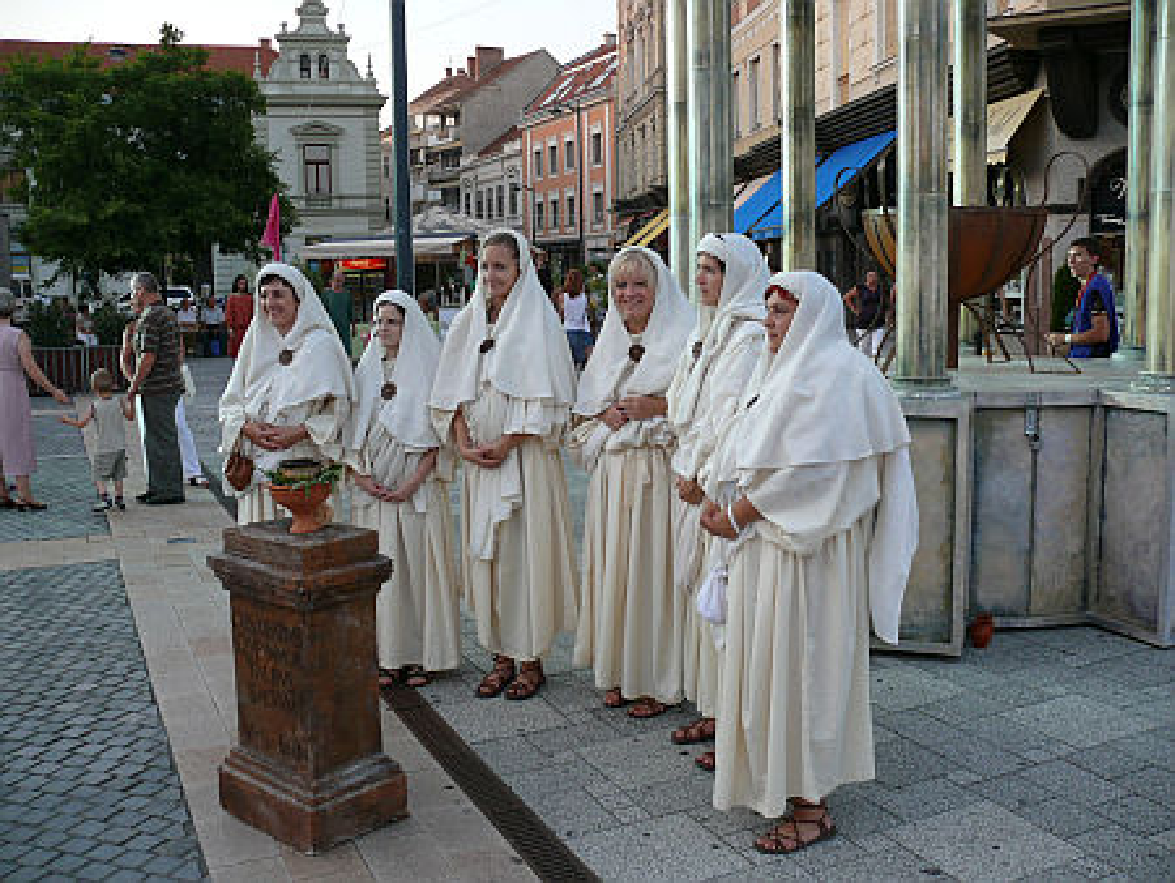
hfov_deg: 52.6
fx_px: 1189
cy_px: 442
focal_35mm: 35
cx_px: 588
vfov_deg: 40.7
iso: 100
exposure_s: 1/80
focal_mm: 7.4
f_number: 2.8
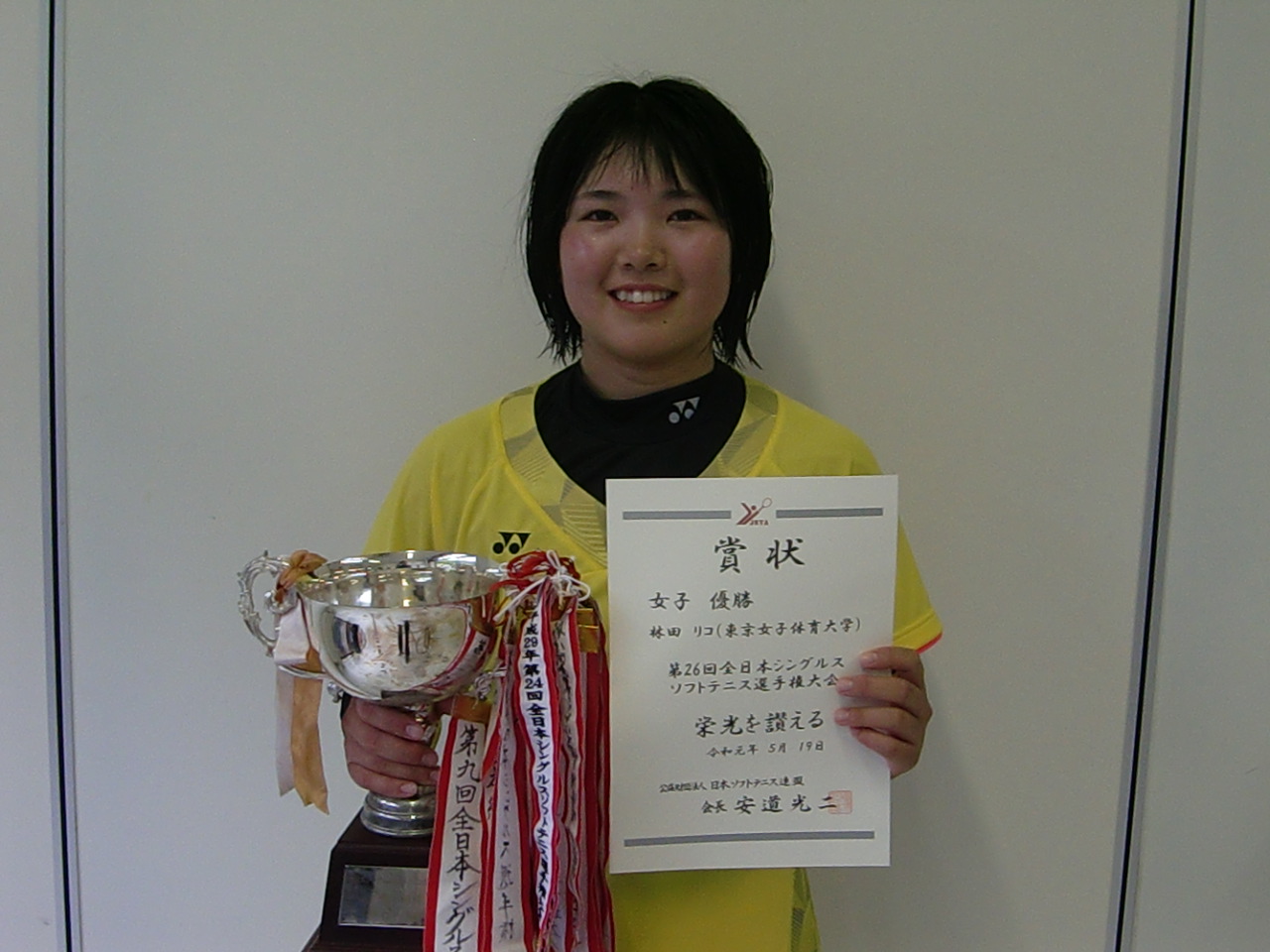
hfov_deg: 41.2
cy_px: 476
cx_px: 635
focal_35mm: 46
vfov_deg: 31.5
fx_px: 1688
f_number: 3.3
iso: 400
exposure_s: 1/125
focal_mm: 8.2
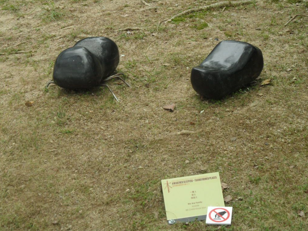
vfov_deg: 18.2
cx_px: 155
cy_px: 116
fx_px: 721
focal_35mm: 81
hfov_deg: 24.1
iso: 100
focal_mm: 13.2
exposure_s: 1/60
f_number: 4.2
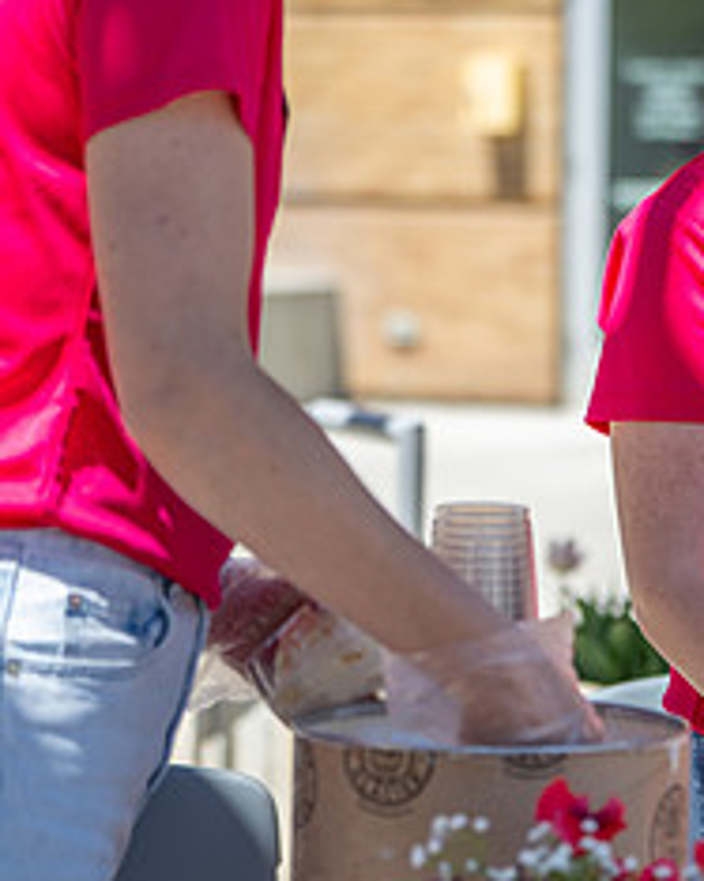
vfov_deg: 9.9
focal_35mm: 196
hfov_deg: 7.9
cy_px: 350
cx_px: 591
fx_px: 5108
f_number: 2.8
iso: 50
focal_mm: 72
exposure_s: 1/640
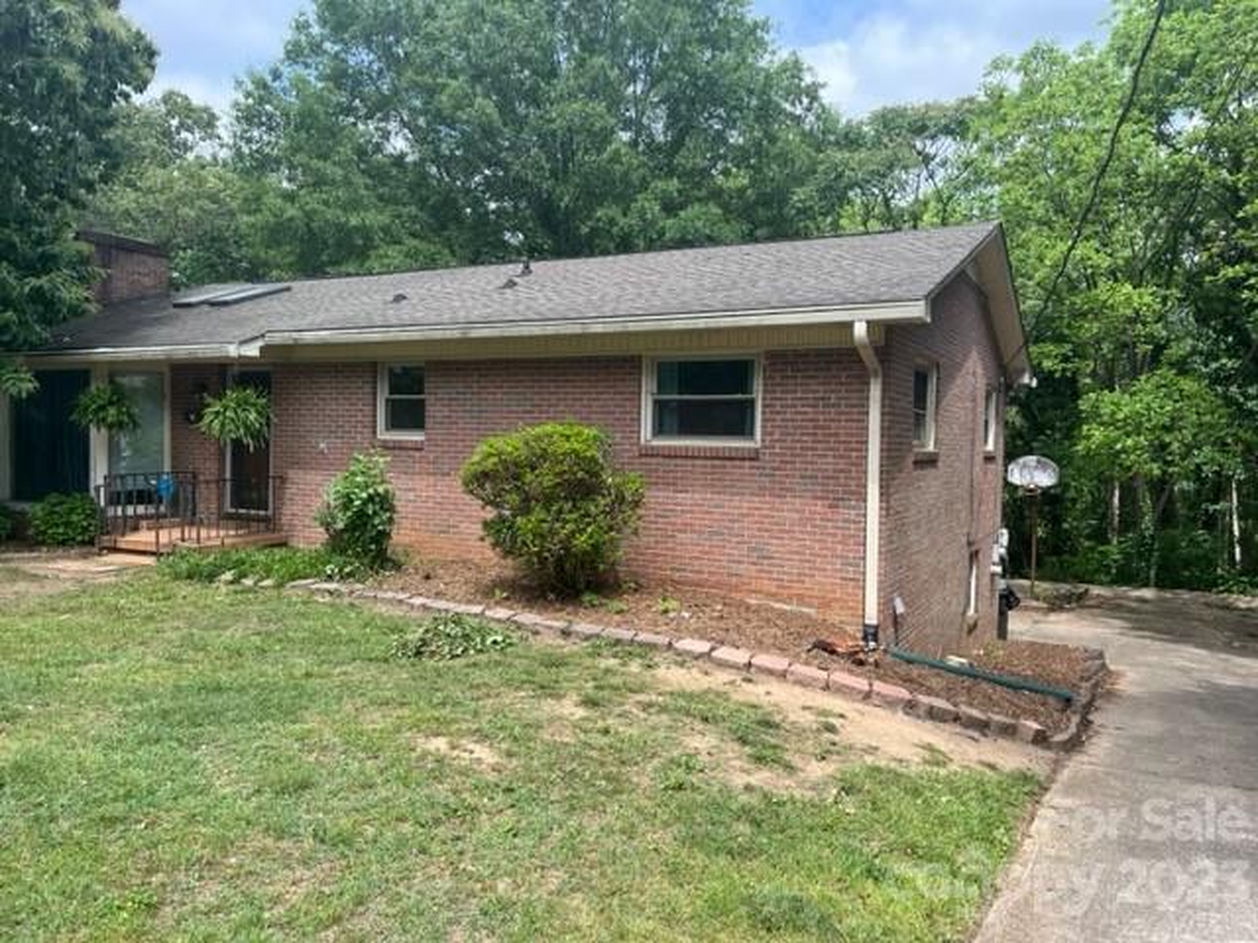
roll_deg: -1.7
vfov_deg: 53.1
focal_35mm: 26
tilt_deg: -1.8
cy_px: 472
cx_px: 629
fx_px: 945
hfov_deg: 67.3
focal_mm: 5.1
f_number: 1.6
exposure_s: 1/1279
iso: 50
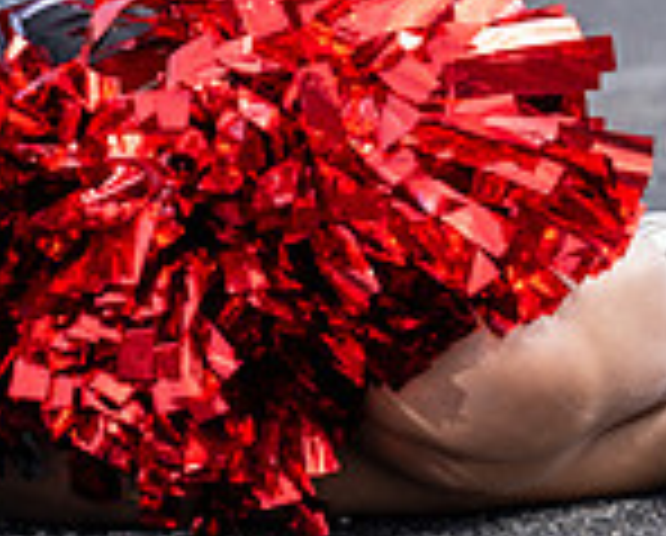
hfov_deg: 3.4
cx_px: 402
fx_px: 11317
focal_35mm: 573
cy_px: -450
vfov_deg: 2.7
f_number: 3.2
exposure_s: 1/250
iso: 50
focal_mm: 115
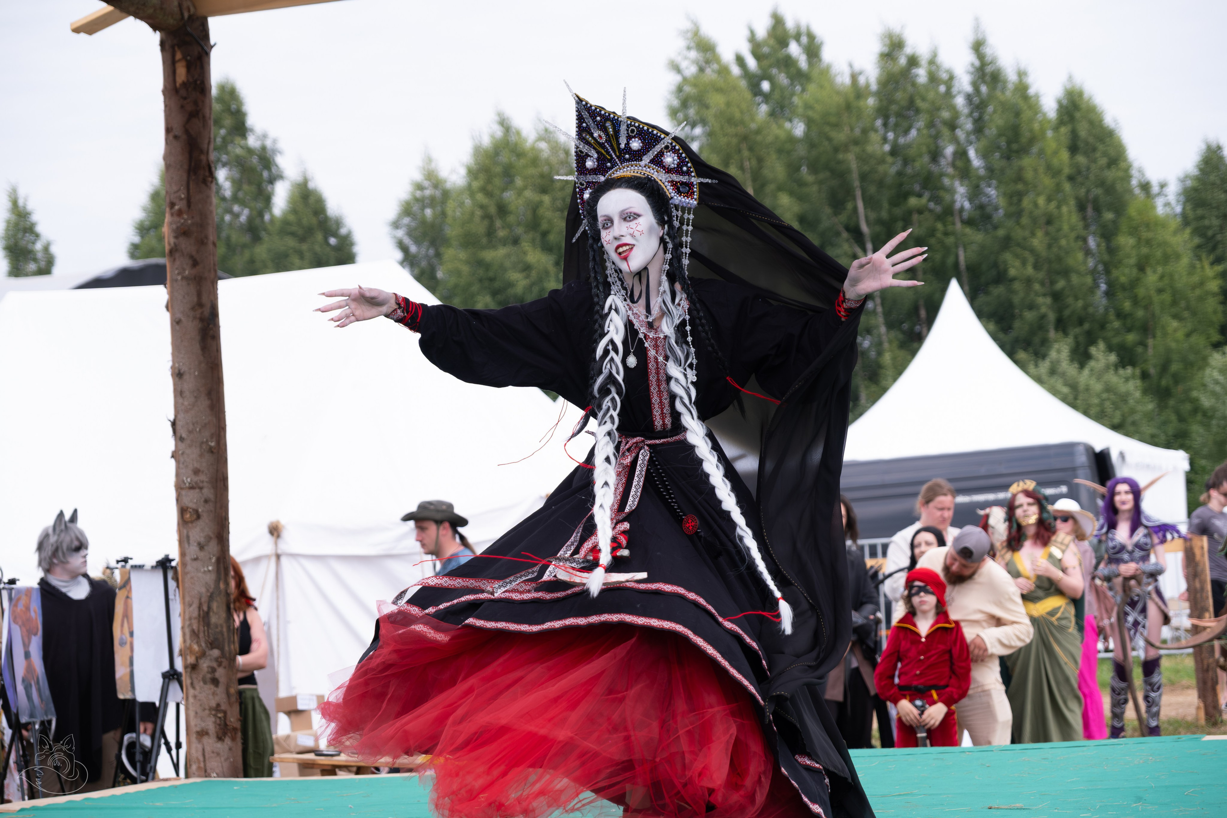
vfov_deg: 16.5
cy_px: 409
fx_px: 2829
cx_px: 614
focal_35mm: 83
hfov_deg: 24.5
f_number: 3.2
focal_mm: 55
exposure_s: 1/1600
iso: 320
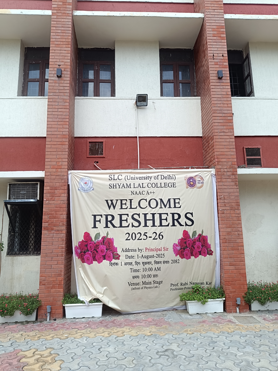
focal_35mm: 24
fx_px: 257
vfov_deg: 71.6
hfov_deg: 56.8
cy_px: 186
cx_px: 139
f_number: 1.88
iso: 54
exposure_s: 1/386
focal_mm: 5.59
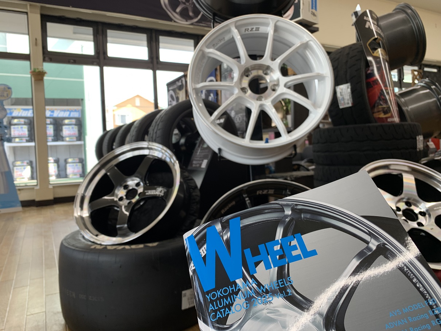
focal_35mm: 26
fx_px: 331
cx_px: 220
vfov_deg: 53.1
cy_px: 166
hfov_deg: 67.3
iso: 32
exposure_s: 1/100
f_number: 1.8
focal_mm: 4.25
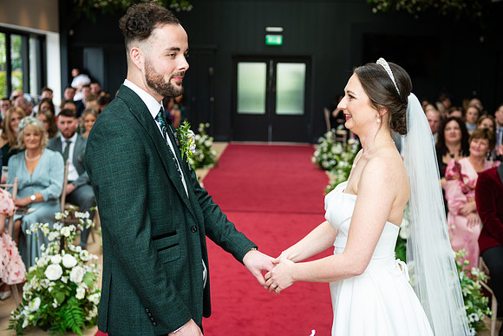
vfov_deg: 26.0
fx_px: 727
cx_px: 252
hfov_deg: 38.2
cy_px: 168
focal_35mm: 52
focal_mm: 52
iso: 400
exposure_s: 1/200
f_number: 3.5
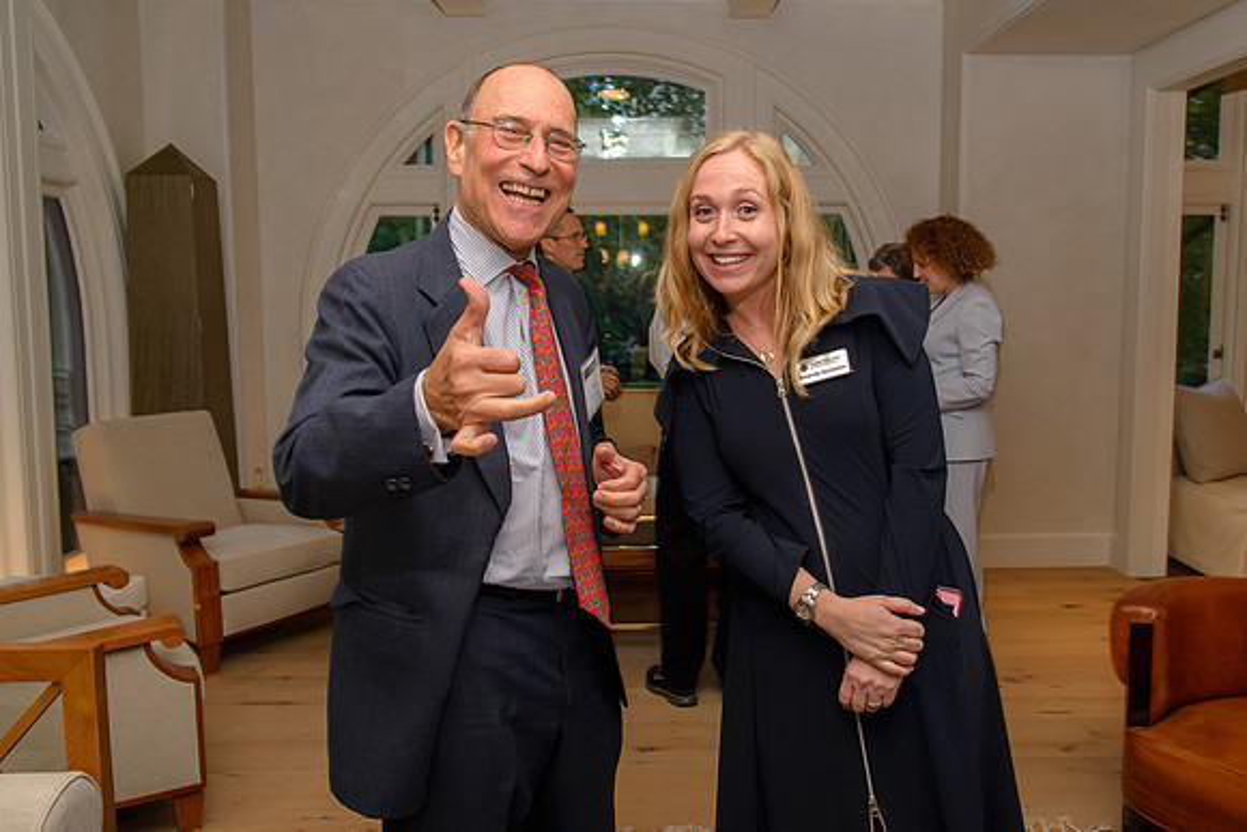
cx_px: 672
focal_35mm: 30
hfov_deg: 61.1
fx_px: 1054
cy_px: 412
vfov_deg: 43.1
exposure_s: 1/40
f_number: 5.6
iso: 800
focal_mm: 27
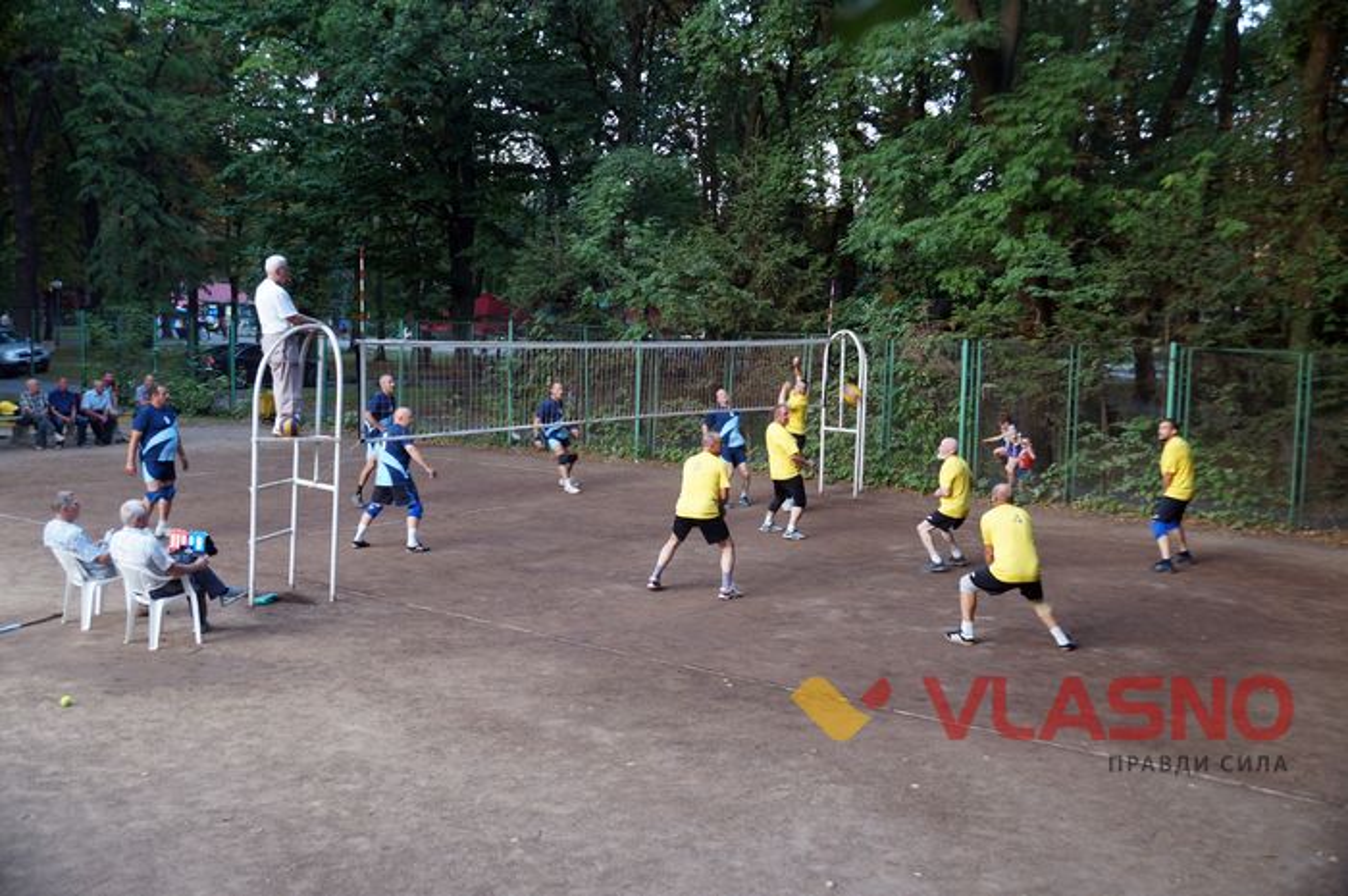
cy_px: 448
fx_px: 1346
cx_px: 674
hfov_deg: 53.2
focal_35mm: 36
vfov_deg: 36.8
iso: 400
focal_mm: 24
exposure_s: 1/60
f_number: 4
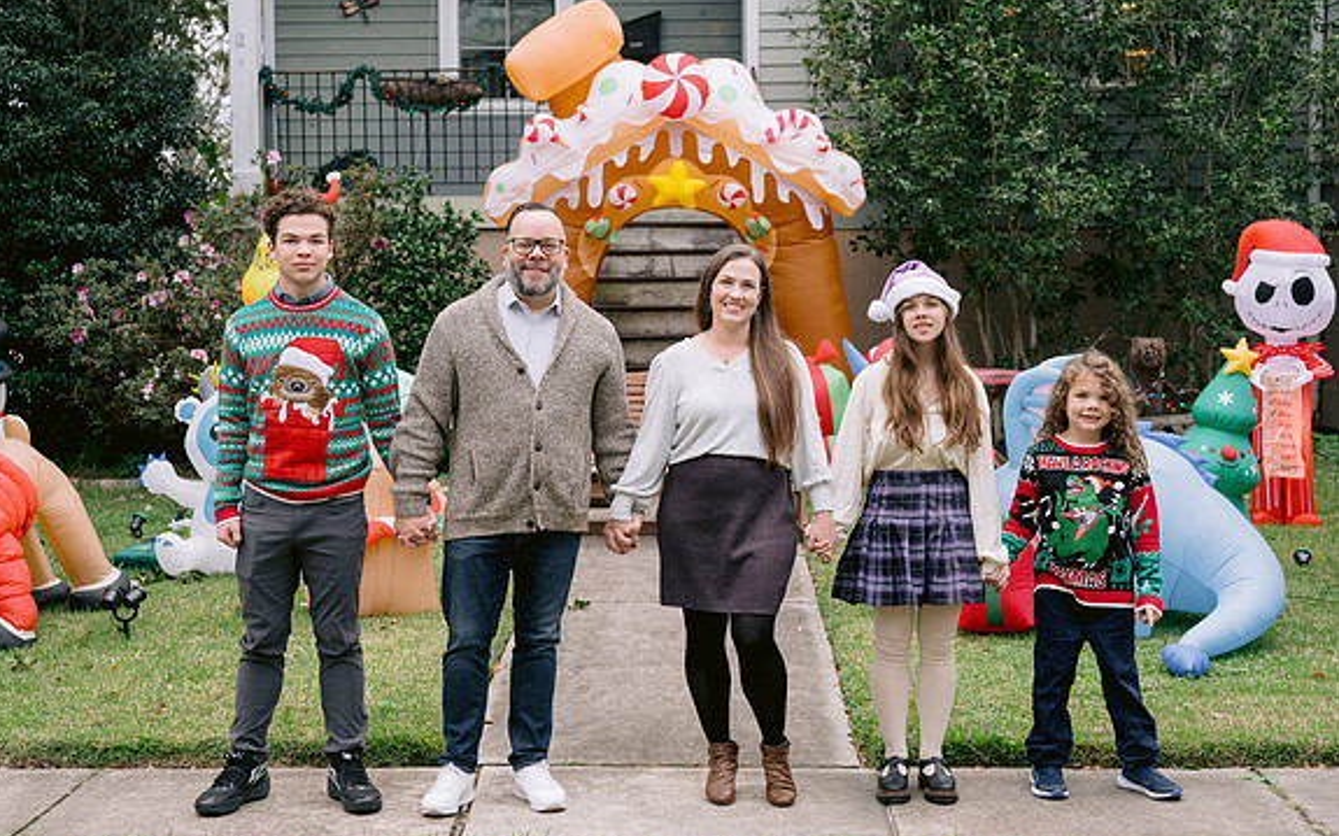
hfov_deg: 36.9
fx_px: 2006
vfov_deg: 23.5
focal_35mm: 55
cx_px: 623
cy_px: 411
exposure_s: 1/125
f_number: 4.5
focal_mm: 50
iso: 400
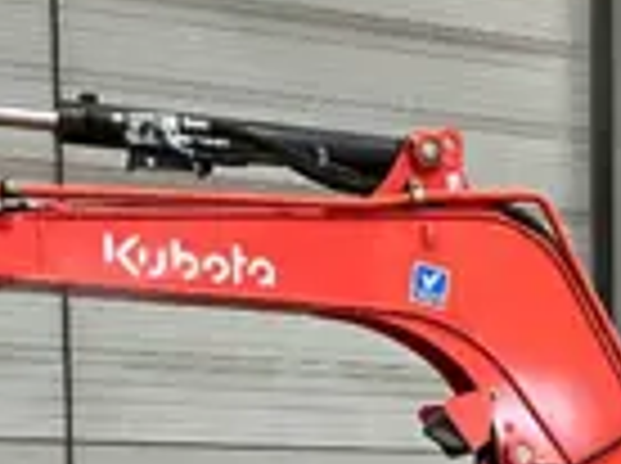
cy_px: 743
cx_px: 572
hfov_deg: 19.1
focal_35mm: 101
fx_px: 1809
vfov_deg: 13.5
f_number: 1.8
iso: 100
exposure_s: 1/60
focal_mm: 3
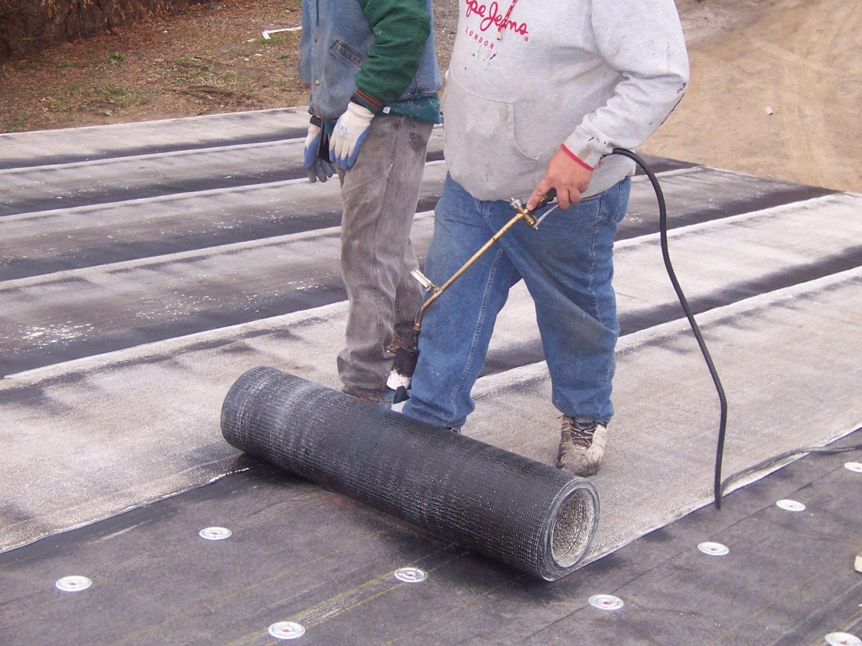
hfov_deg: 32.2
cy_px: 323
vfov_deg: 24.4
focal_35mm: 60
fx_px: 1494
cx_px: 431
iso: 140
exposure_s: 1/125
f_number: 4
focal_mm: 10
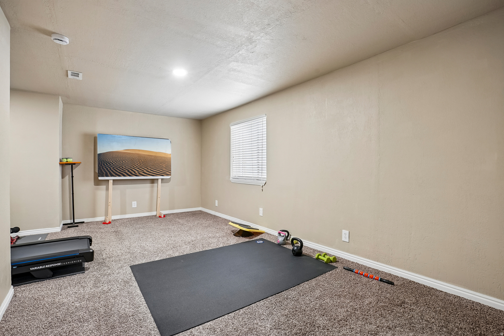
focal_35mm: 17
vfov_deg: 70.4
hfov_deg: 93.3
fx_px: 238
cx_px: 252
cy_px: 168
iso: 400
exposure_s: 1/4
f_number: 8
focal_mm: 17
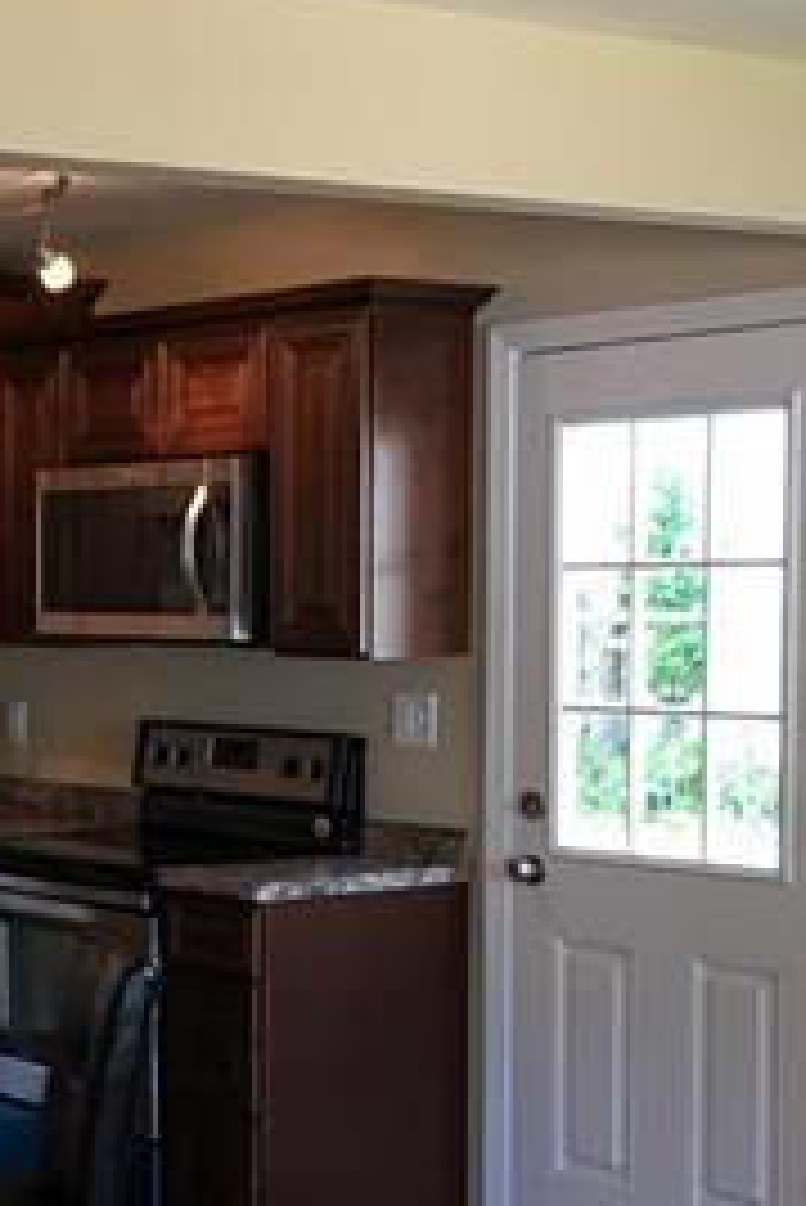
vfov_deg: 27.9
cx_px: -194
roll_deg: +0.4
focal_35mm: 72
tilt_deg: -5.2
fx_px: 2415
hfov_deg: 17.9
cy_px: 810
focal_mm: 4.15
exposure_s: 1/30
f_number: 2.2
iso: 50
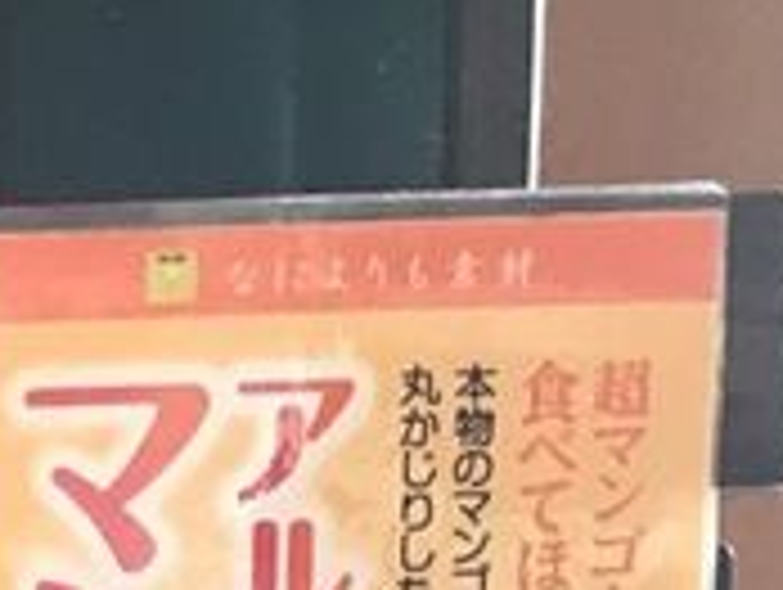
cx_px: -740
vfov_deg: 9.4
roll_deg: +1.1
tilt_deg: -9.2
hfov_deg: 12.2
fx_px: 3284
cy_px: 1263
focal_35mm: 145
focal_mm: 3.3
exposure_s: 1/30
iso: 50
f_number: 2.4
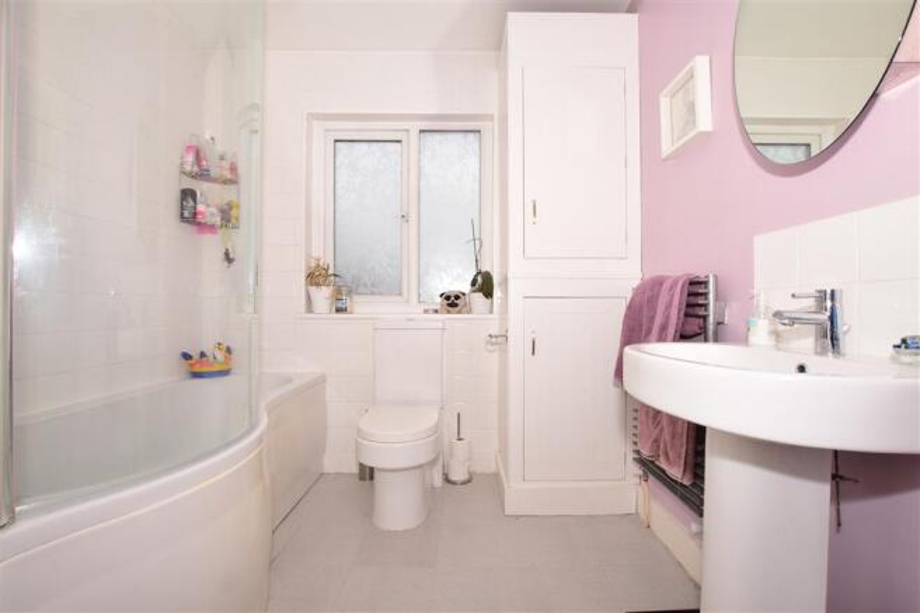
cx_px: 460
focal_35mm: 15
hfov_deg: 100.4
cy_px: 306
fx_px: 383
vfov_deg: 77.3
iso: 400
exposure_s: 1/200
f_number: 18
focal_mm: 10
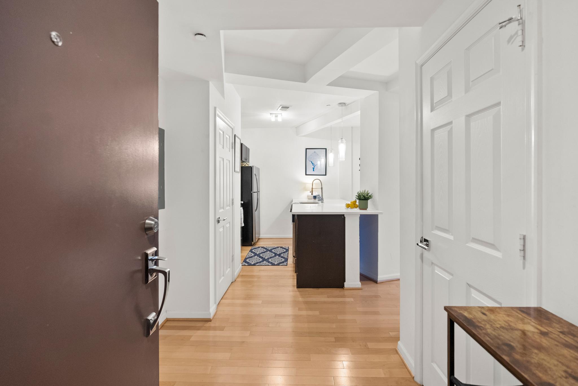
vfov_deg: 73.8
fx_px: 257
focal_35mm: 16
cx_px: 289
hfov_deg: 96.7
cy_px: 193
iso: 1250
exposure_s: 1/15
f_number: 4
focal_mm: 16
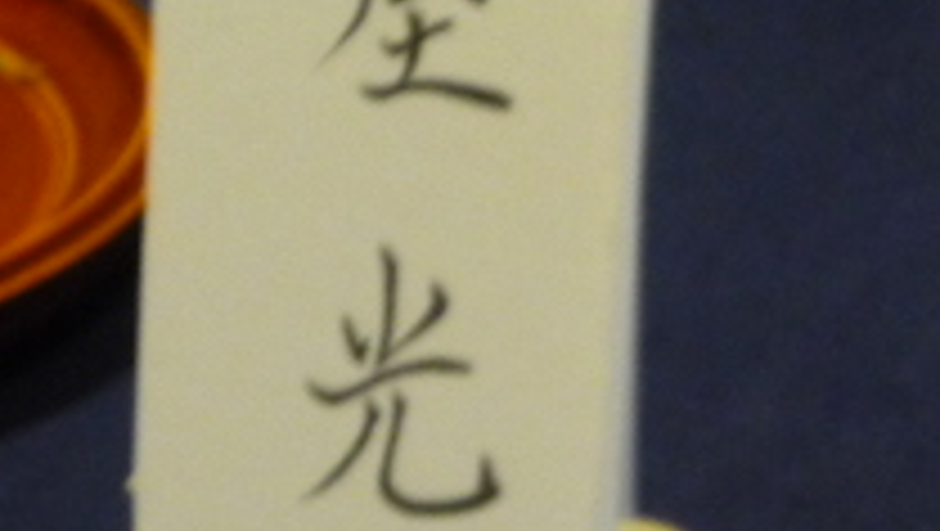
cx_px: 1088
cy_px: 162
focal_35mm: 230
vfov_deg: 5.3
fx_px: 5738
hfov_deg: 9.3
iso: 400
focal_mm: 12.2
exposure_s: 1/8
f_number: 5.4
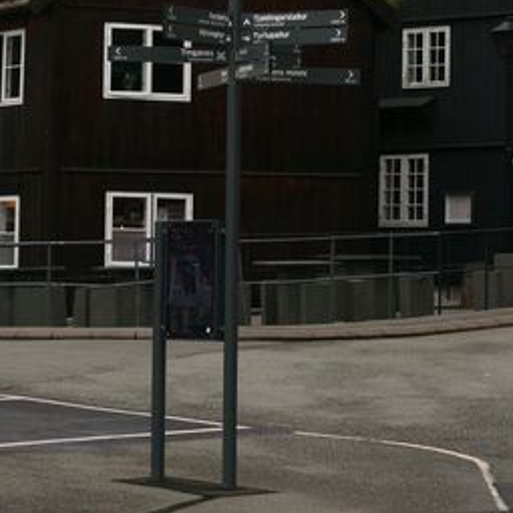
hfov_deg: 8.7
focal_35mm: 200
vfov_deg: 8.7
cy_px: -47
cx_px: 378
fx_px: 3353
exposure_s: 1/320
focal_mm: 60
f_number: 6.3
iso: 800
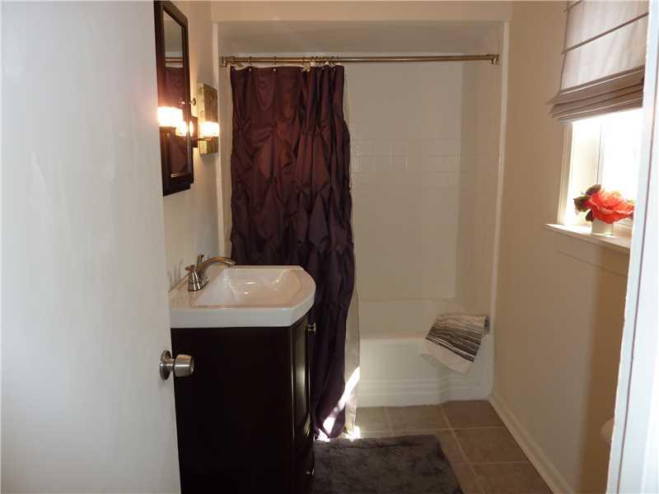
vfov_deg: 54.9
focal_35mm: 25
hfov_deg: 69.4
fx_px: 476
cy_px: 247
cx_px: 330
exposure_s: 1/30
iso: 100
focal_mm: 4.1
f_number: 3.3
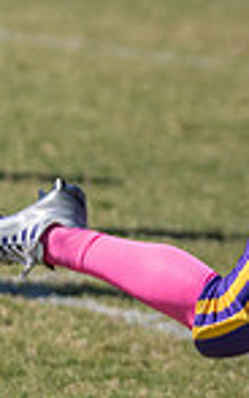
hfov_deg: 1.9
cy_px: 116
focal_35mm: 693
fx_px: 7517
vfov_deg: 3.0
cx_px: 693
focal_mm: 126
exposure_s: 1/2500
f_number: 2.8
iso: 100
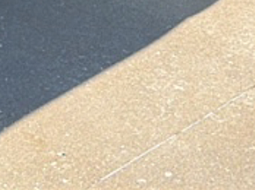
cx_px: -193
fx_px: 1016
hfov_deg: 13.0
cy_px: -334
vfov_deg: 9.1
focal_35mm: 138
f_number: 1.78
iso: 80
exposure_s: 1/2053
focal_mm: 6.76
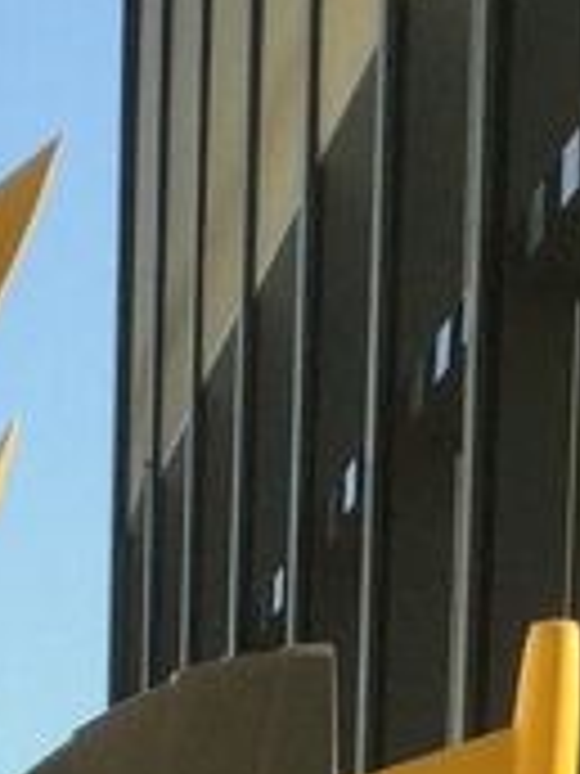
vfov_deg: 8.2
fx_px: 4826
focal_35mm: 216
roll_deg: -2.8
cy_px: 2097
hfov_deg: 6.8
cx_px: -243
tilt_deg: -7.2
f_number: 2.4
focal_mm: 3.3
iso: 25
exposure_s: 1/612
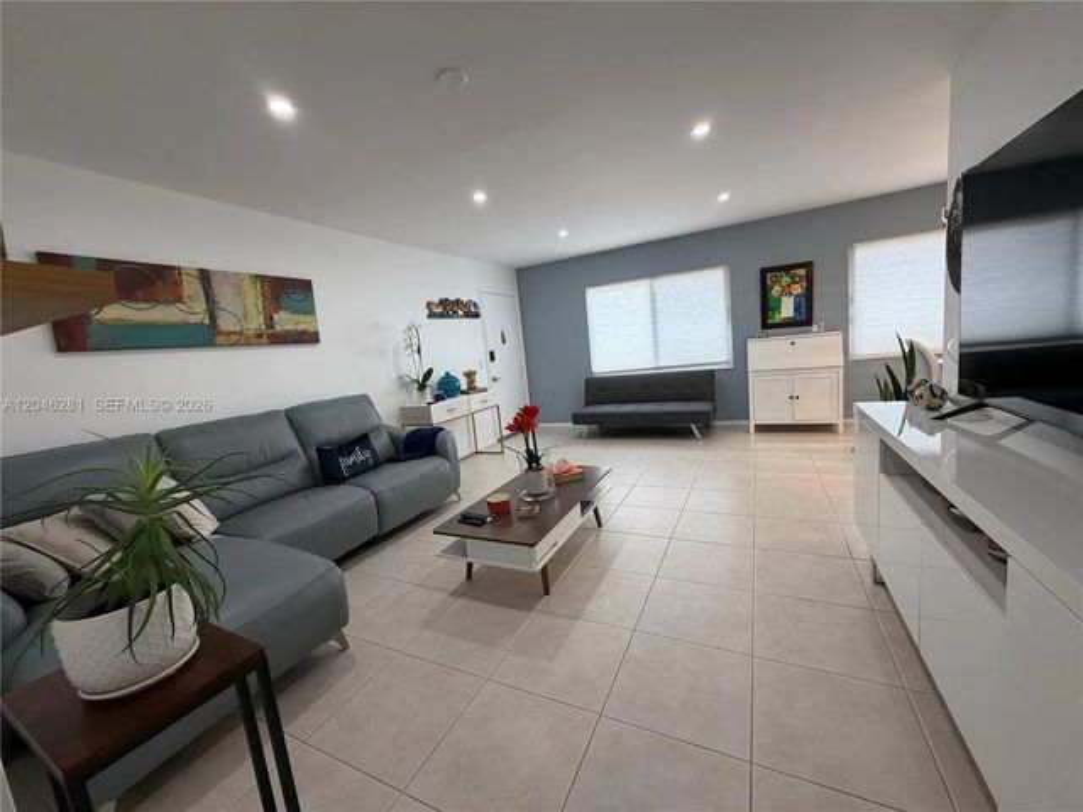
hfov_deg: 102.1
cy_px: 406
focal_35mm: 14
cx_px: 542
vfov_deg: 85.7
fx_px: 438
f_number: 2.2
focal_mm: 2.22
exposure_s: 1/121
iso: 200
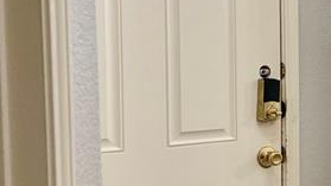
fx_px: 913
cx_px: 588
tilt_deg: -3.4
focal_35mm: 104
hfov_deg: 17.1
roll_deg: -0.9
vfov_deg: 11.6
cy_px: 82
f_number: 1.6
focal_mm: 5.96
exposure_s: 1/120
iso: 100
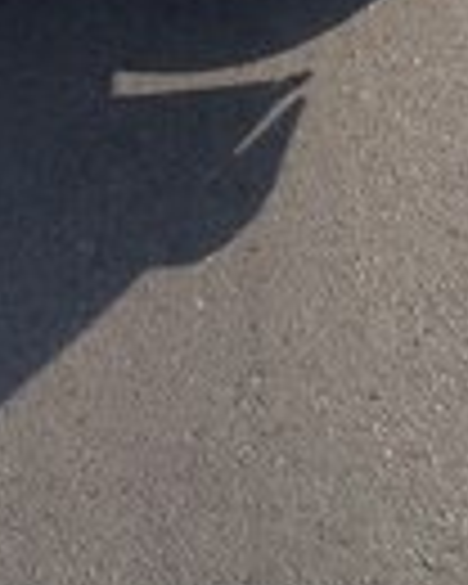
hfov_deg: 12.4
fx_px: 2130
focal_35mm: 123
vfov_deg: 14.7
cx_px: 27
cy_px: -248
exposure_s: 1/1063
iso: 50
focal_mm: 4.12
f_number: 2.4
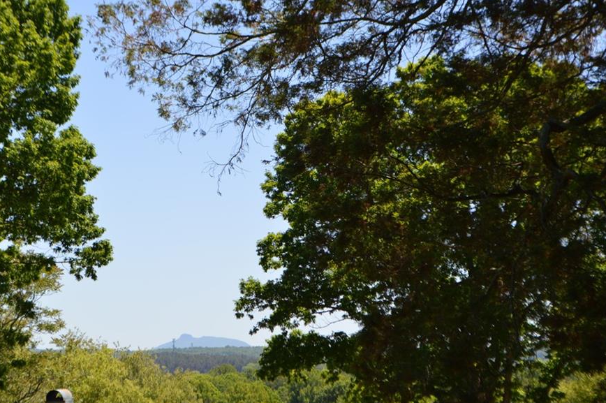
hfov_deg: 22.1
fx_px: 1547
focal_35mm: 92
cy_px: 215
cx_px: 255
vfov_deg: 14.8
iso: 100
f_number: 7.1
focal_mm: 52
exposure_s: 1/200
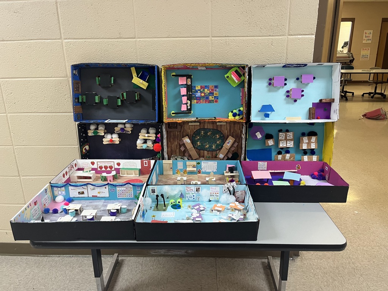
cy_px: 146
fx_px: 291
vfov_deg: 53.1
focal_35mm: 26
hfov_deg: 67.3
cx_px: 194
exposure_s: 1/60.2
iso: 160
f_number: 1.6
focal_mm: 5.1
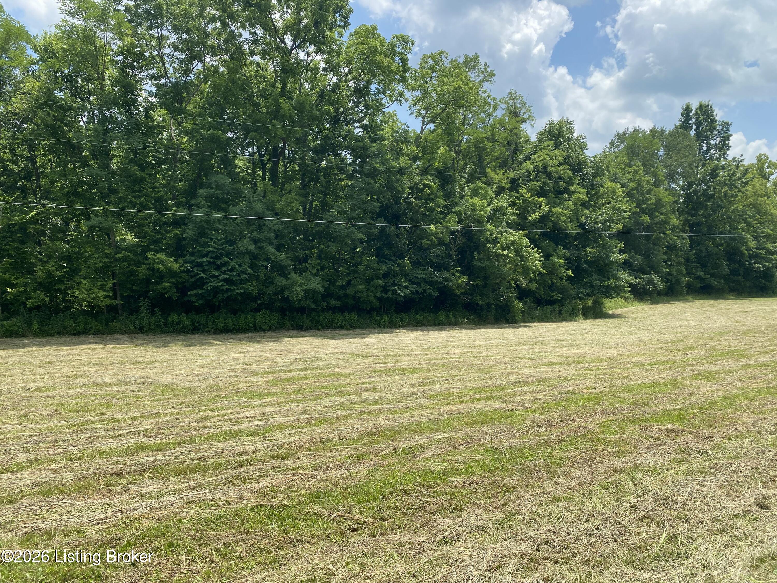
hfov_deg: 67.3
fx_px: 584
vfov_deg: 53.1
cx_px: 388
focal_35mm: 26
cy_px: 292
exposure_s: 1/1754
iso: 32
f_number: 1.8
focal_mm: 4.25
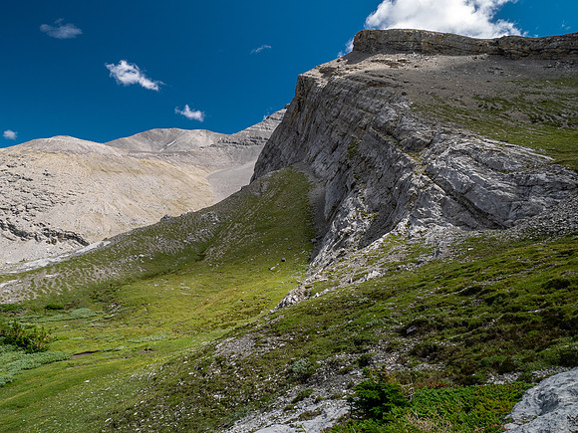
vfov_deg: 56.8
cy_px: 216
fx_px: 401
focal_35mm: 24
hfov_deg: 71.6
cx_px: 289
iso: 200
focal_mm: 12
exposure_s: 1/100
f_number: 8
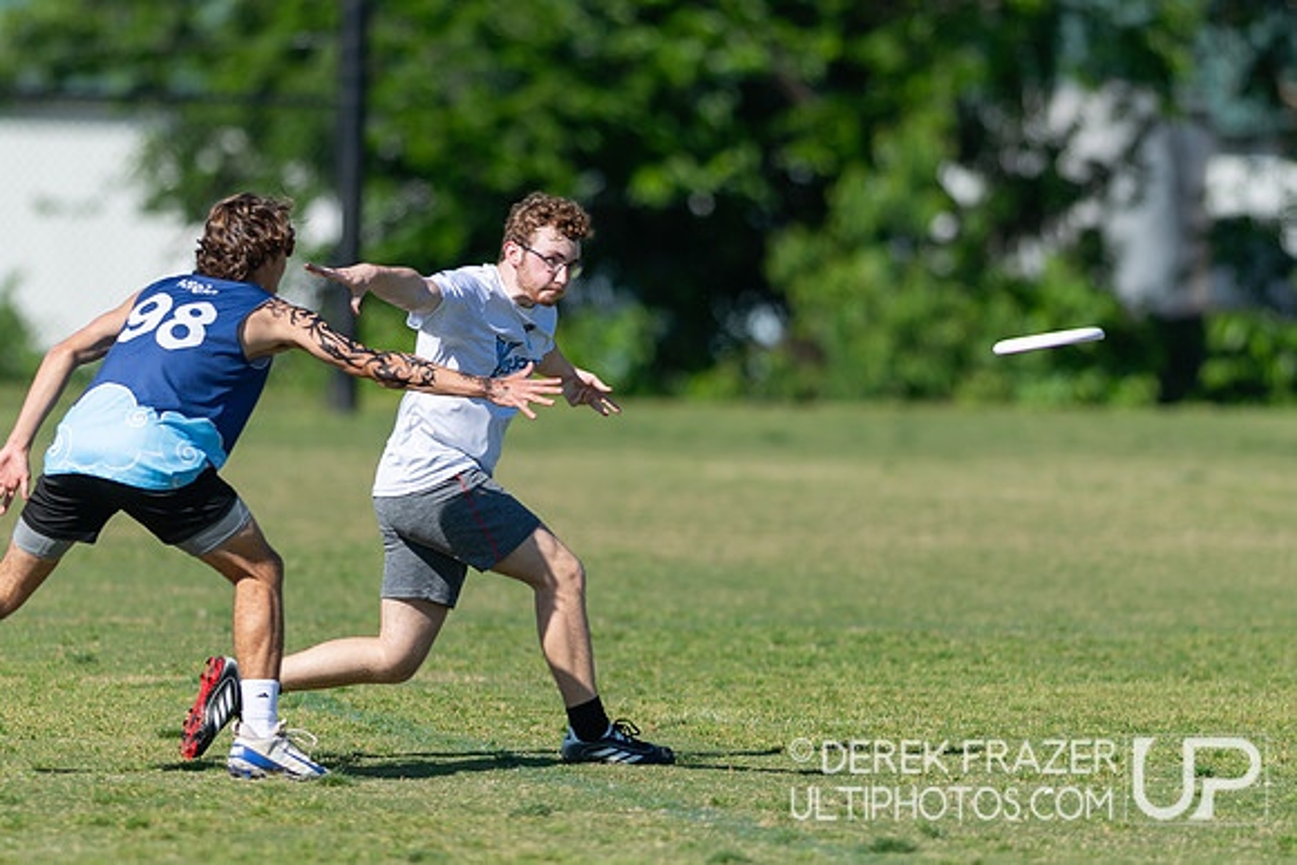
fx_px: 18208
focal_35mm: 505
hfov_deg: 4.1
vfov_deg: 2.7
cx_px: 563
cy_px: 422
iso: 125
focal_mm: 300
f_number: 2.8
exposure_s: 1/4000
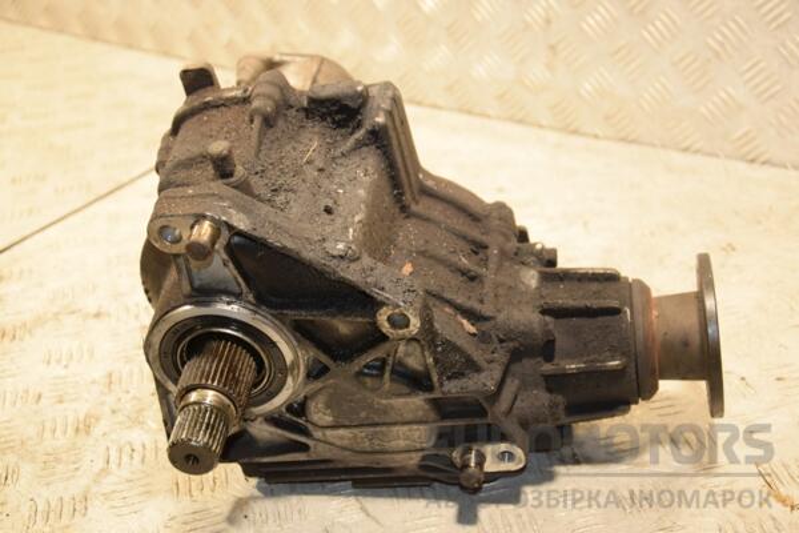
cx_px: 400
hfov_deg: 37.9
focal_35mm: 52
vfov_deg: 25.8
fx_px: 1165
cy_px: 266
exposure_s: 1/125
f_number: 5
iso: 800
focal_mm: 35
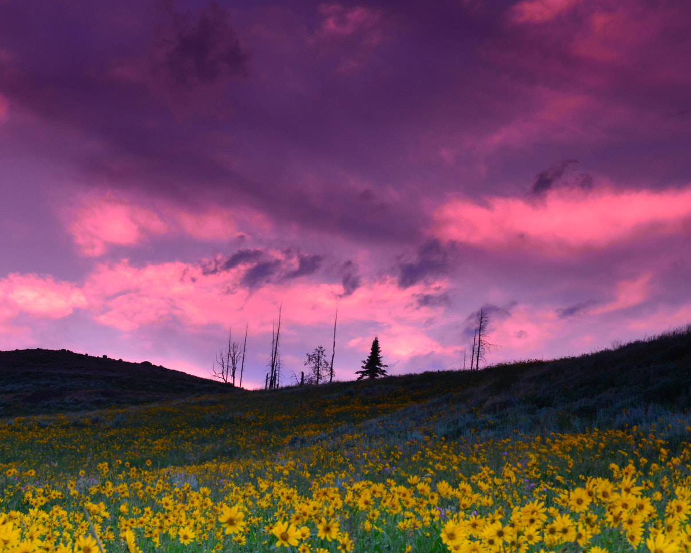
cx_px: 155
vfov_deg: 19.9
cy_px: 310
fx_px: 1575
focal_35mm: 77
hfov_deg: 24.4
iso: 800
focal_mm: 48
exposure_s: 1/1.3
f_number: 13
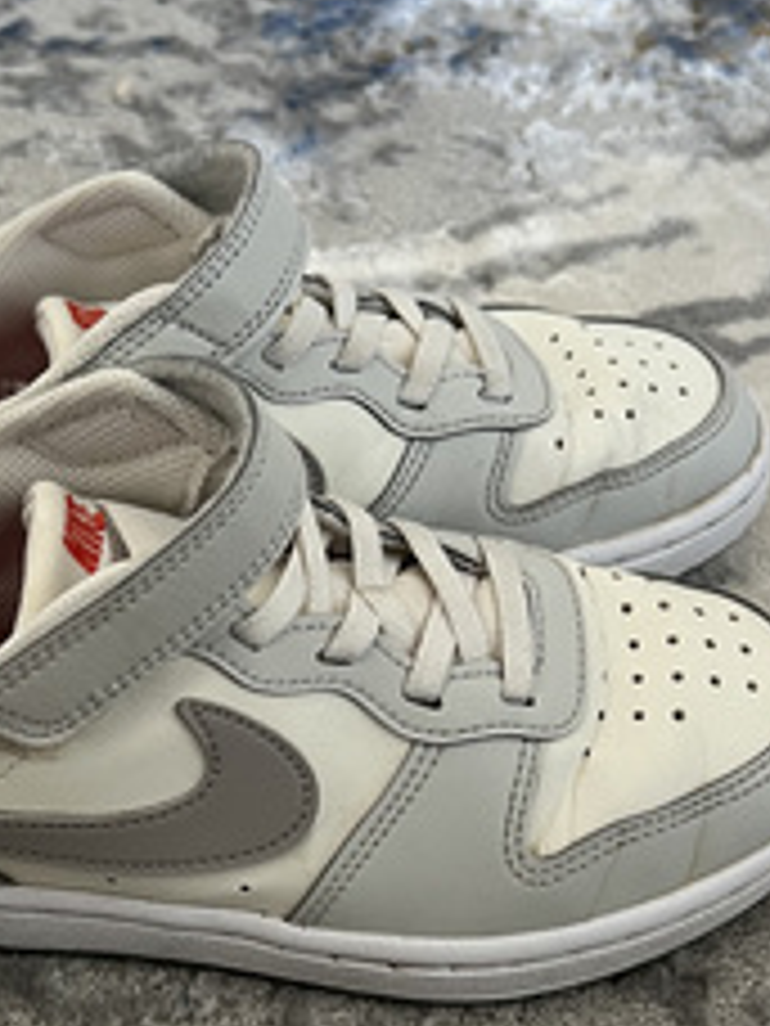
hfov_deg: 25.5
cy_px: 657
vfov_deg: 33.6
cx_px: 241
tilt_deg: -47.6
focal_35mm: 57
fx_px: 1691
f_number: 1.5
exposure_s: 1/50
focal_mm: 5.7
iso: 125
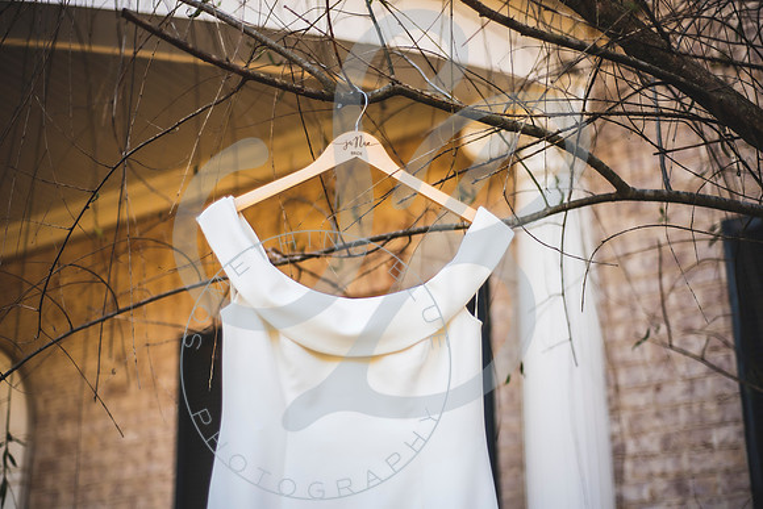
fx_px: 1060
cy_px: 254
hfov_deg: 39.6
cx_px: 382
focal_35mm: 50
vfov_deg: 27.0
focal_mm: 50
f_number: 1.8
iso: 50
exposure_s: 1/400
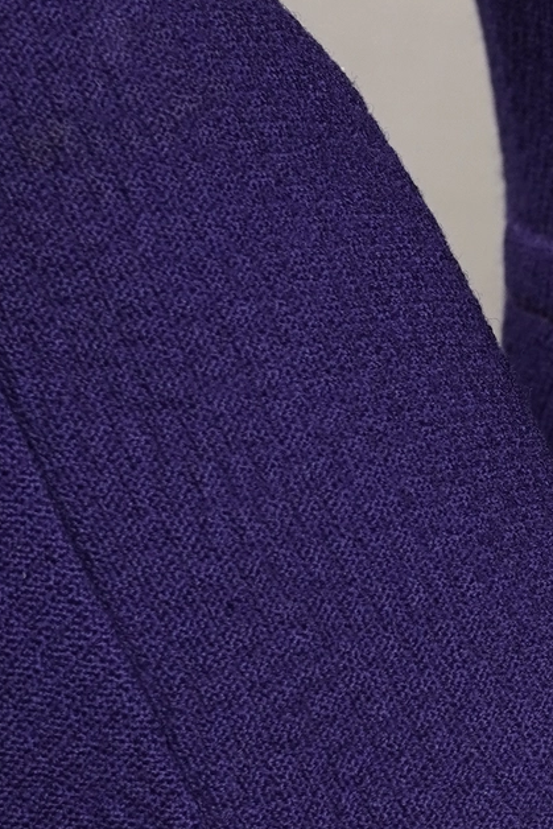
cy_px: 605
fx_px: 5066
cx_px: 857
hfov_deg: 6.2
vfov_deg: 9.3
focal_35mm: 220
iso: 400
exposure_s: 1/40
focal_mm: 32
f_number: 5.6
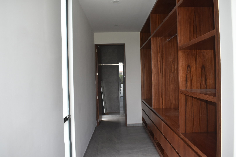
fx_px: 206
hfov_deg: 59.5
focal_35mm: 32
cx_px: 118
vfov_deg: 41.7
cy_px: 78
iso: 560
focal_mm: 21
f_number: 5.6
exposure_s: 1/125
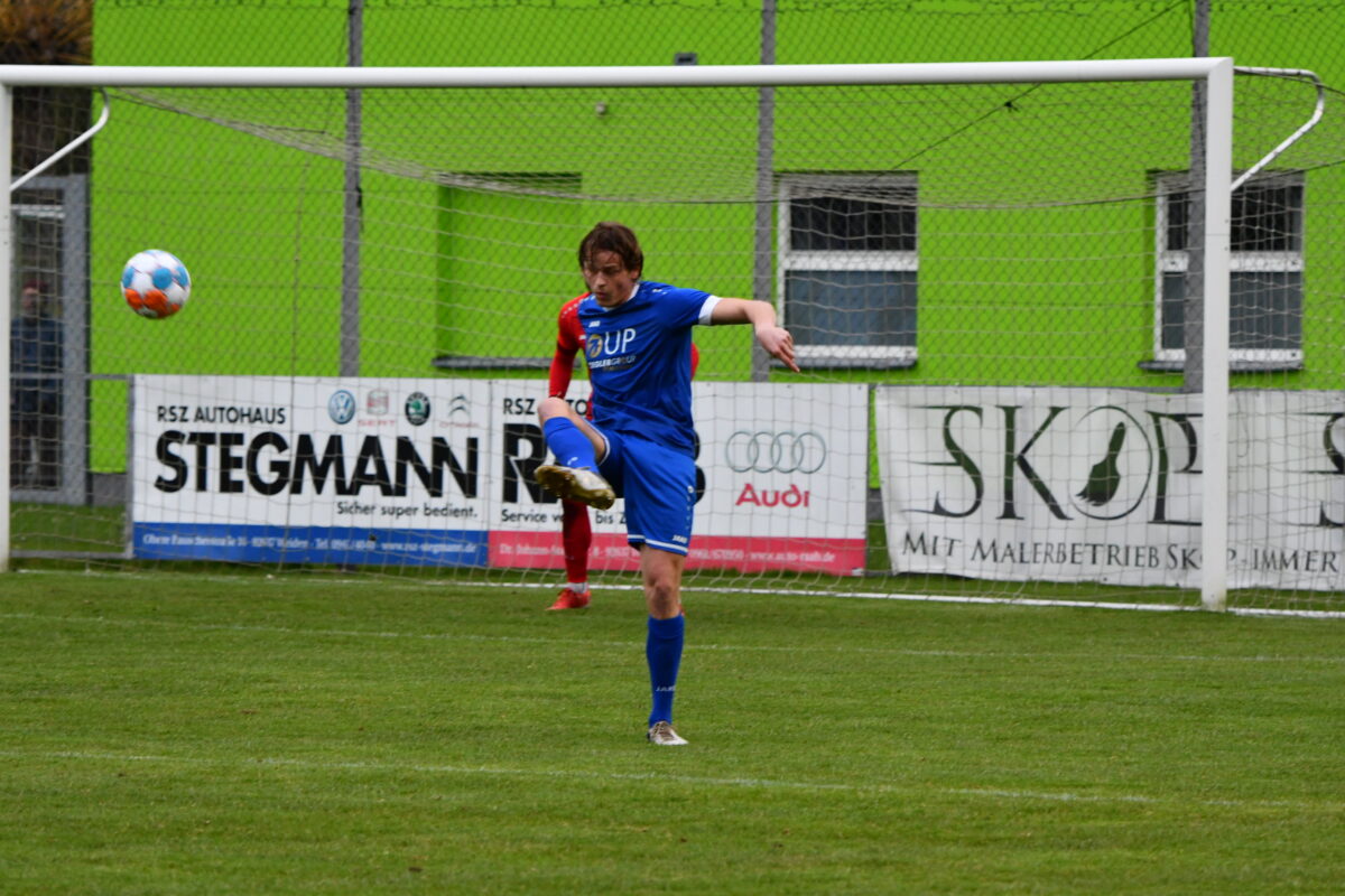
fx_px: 12328
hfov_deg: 6.2
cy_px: 448
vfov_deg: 4.2
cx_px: 672
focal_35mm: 330
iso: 1600
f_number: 5.3
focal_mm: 220
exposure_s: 1/640
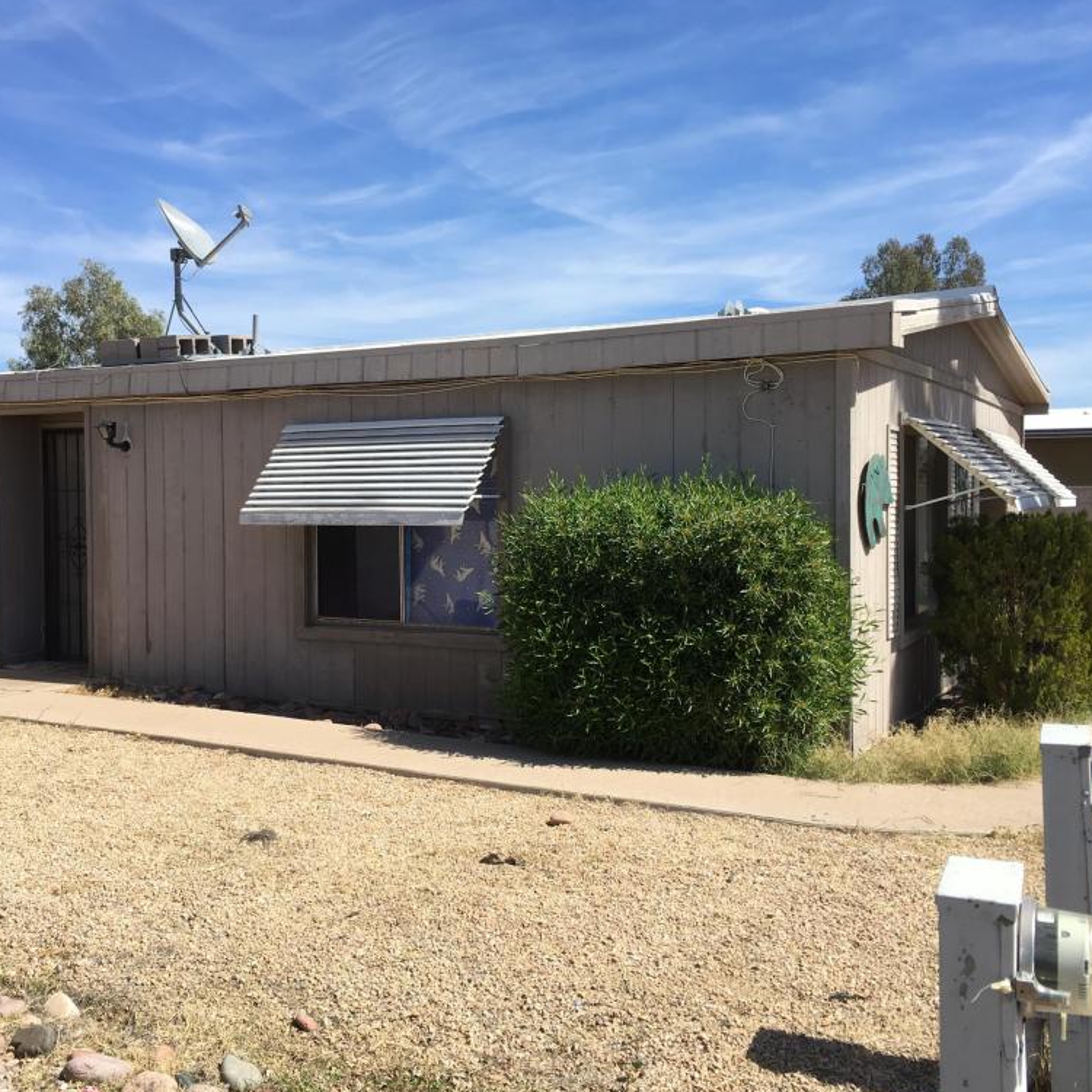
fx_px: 1249
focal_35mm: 35
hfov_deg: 46.9
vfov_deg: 47.2
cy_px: 545
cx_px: 434
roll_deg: +0.9
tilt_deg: -2.7
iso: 25
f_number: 2.2
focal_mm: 4.15
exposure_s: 1/1148
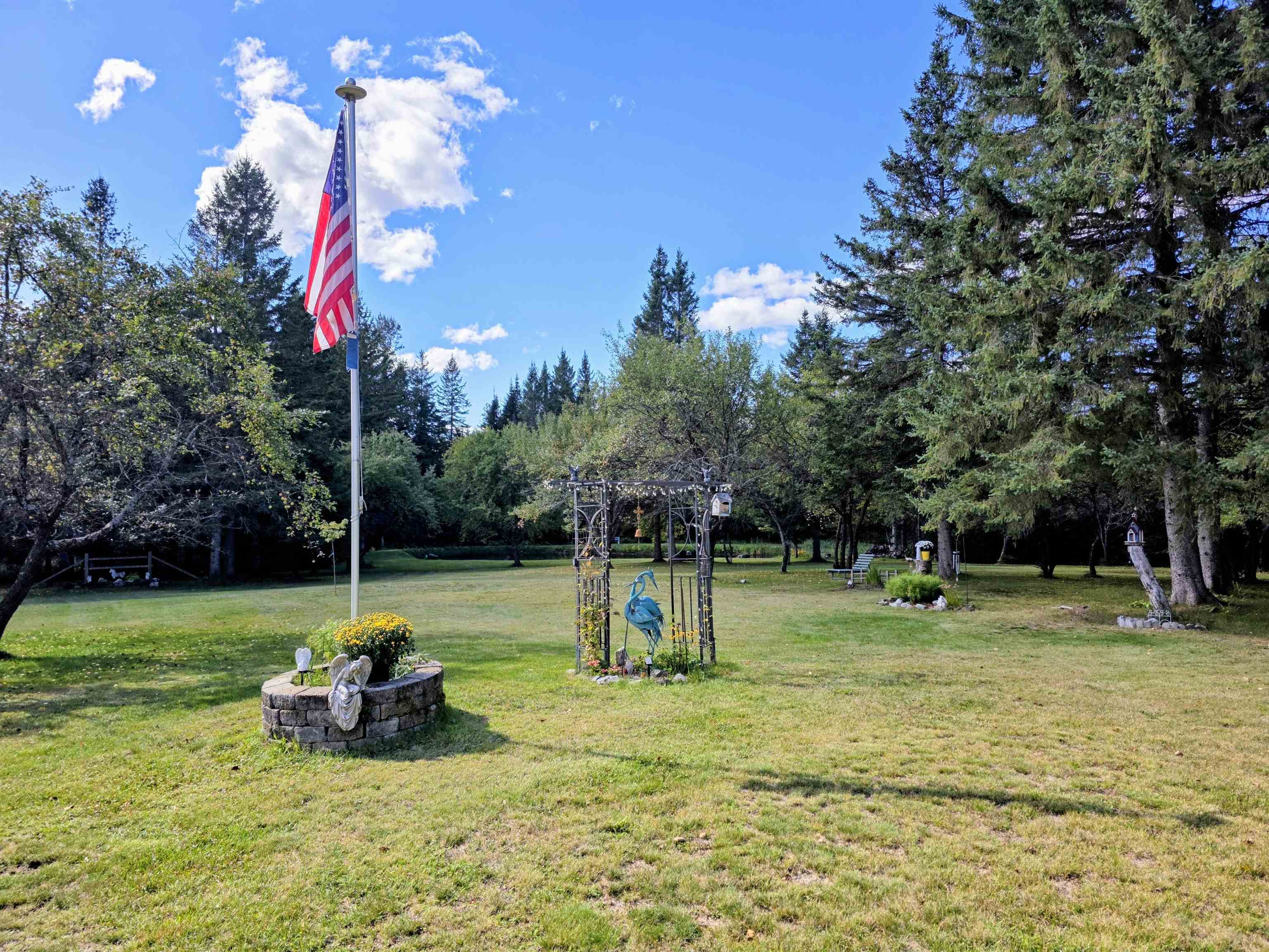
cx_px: 634
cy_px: 476
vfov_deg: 58.9
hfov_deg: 73.9
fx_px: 843
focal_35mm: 23
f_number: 1.7
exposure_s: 1/4650
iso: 80
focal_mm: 6.3
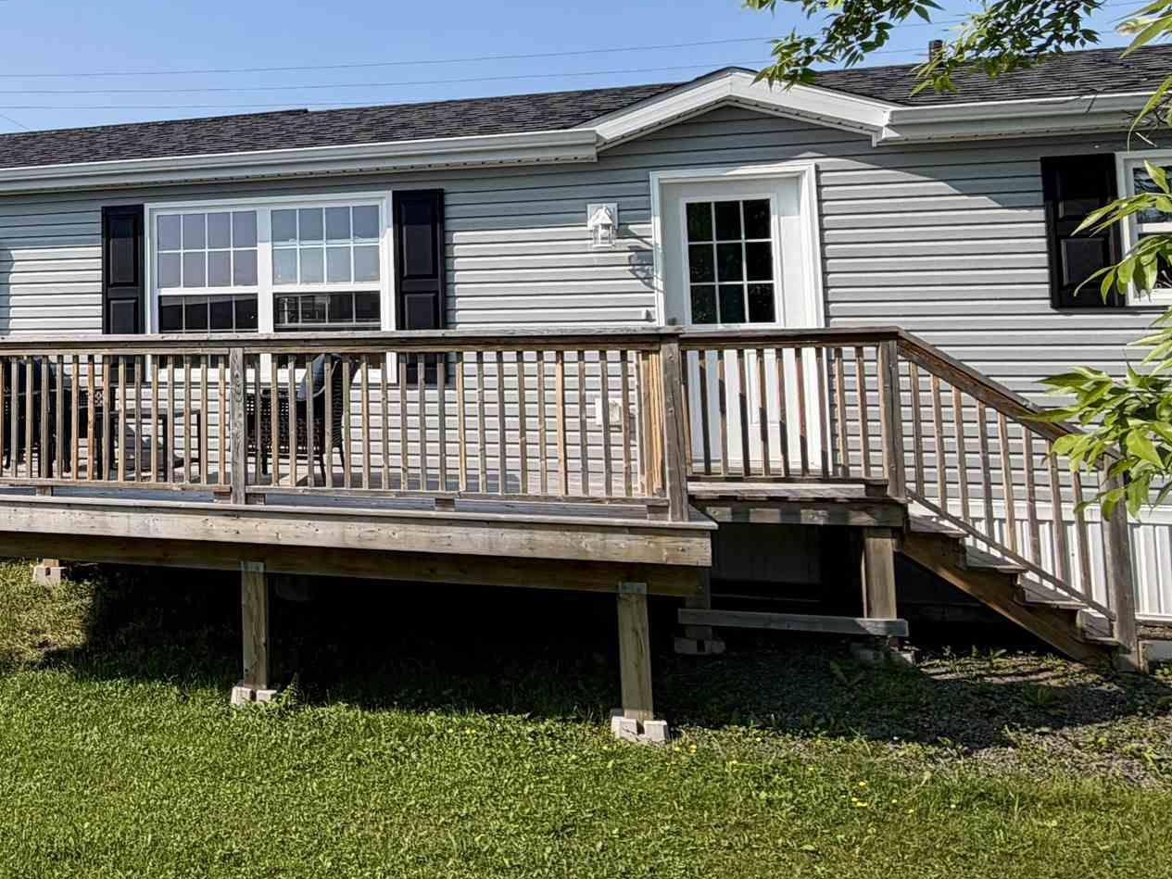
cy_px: 289
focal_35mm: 34
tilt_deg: +4.8
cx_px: 59
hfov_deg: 47.0
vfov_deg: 41.2
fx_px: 1151
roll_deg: +1.1
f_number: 2.2
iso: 20
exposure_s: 1/942
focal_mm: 2.22
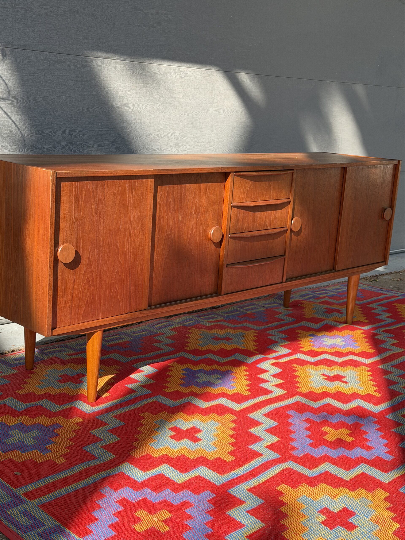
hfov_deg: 30.3
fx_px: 749
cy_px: 270
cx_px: 202
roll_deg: -1.8
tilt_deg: -10.7
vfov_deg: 39.7
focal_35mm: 48
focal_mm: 6.76
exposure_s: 1/1513
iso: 64
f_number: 1.78
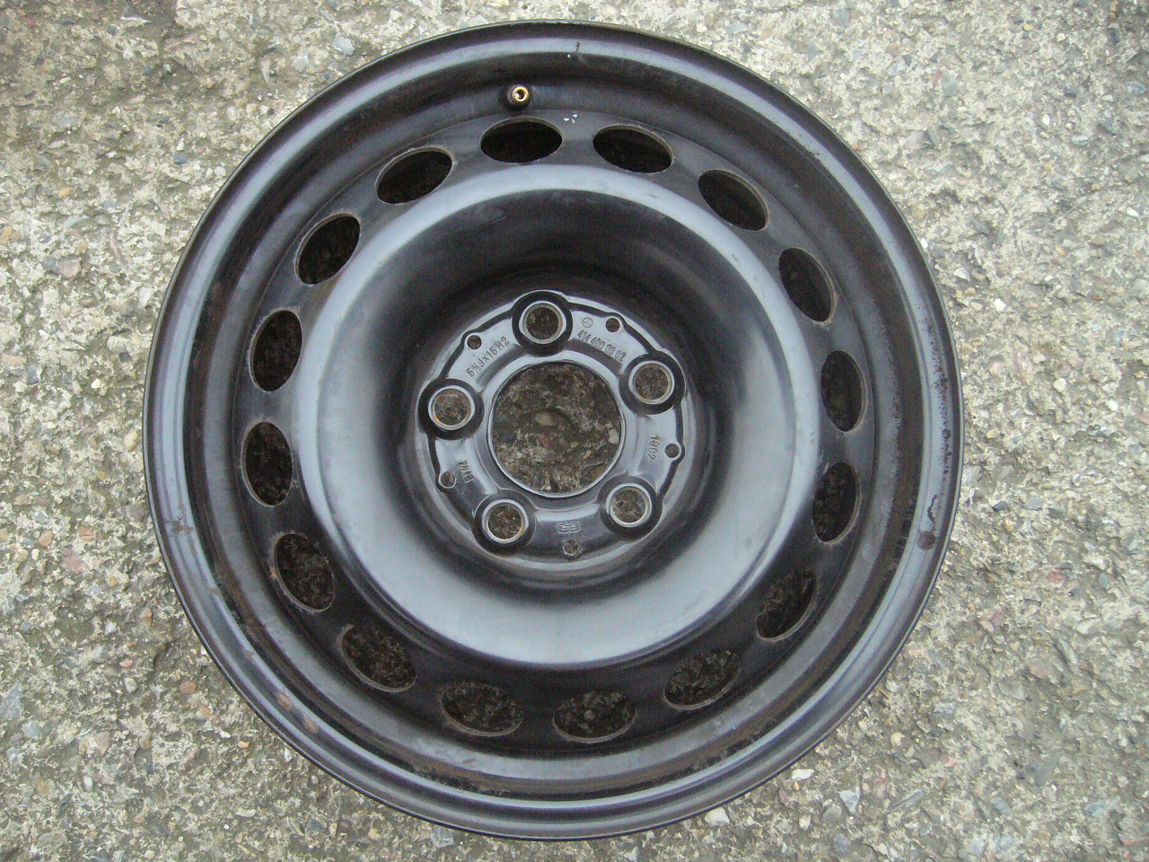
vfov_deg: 40.7
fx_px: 1162
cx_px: 574
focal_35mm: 35
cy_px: 431
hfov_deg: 52.6
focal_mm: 5.8
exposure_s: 1/200
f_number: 2.8
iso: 400
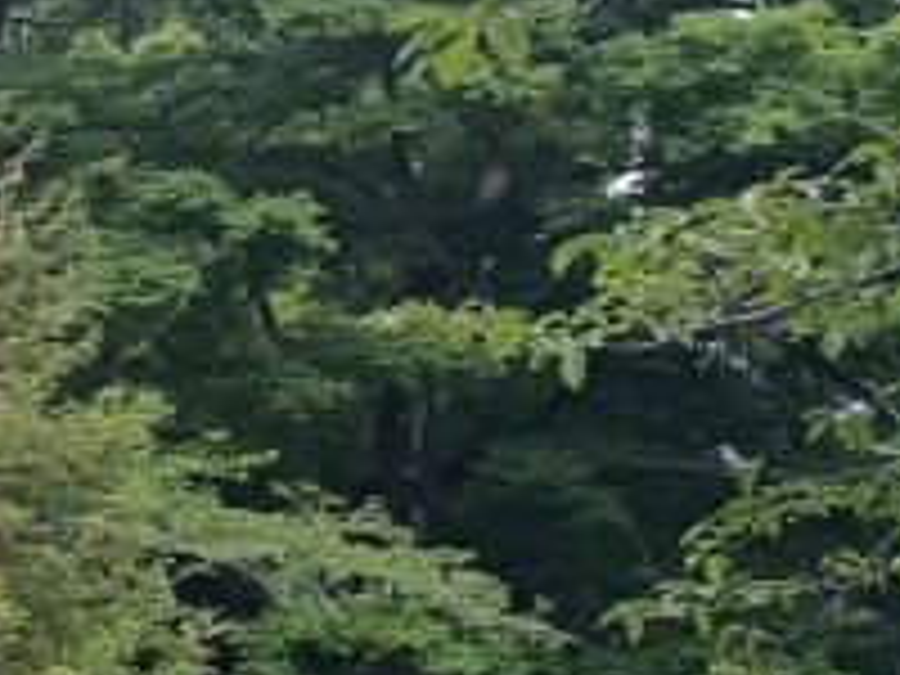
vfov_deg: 11.9
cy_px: 702
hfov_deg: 12.5
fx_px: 3198
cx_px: -1264
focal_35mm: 123
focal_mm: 6.14
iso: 142
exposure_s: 1/100
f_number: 1.65
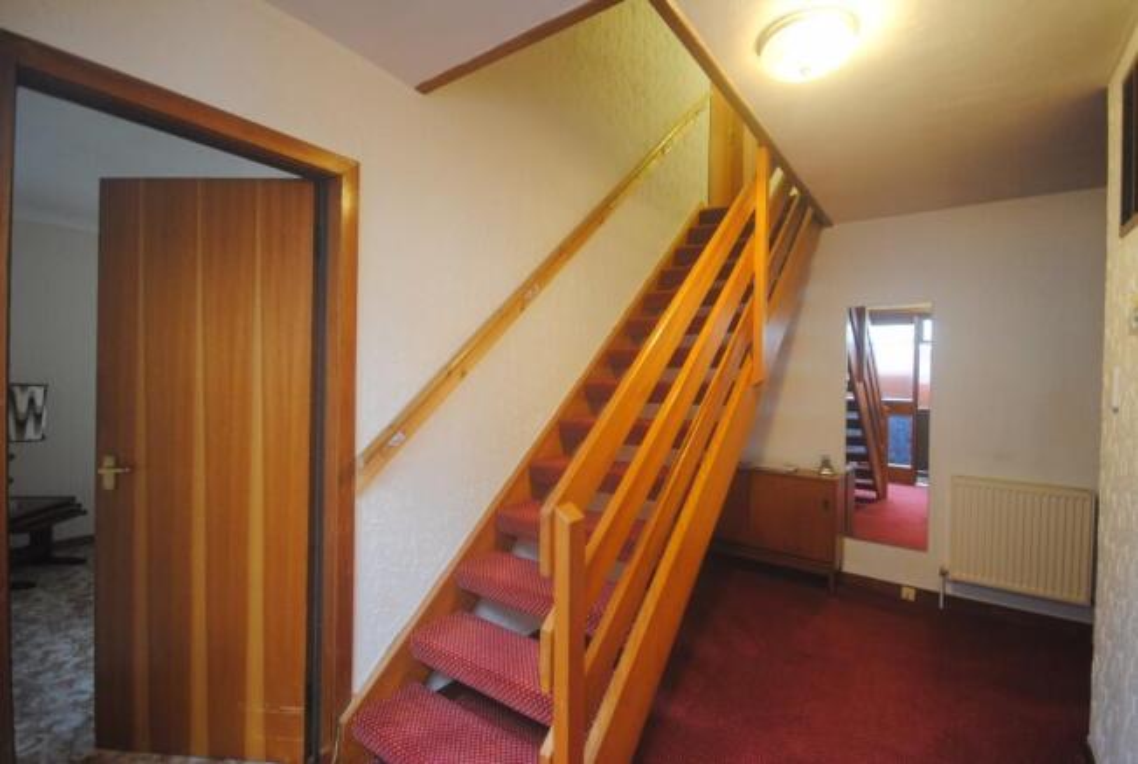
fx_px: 523
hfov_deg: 94.9
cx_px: 569
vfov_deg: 72.3
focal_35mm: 16
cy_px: 382
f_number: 4.2
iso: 400
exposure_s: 1/5
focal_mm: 11
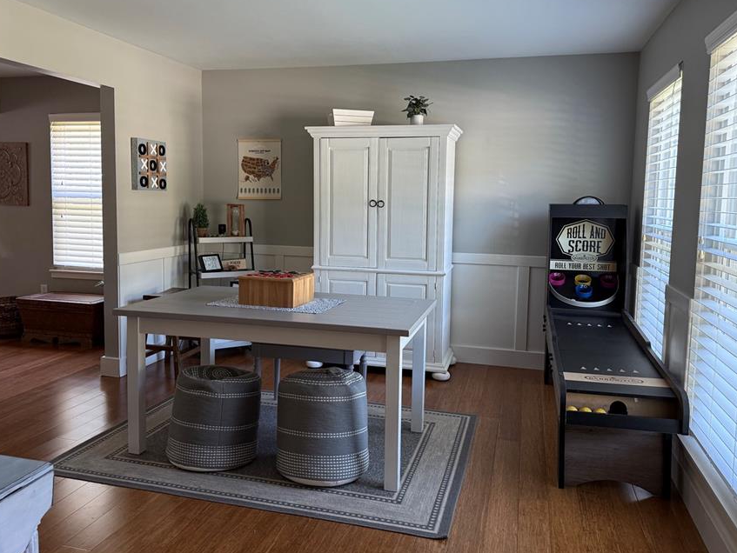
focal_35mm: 29
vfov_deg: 48.2
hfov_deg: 61.6
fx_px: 618
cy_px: 252
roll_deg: -1.8
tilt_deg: -5.8
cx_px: 350
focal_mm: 6.76
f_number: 1.78
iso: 200
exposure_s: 1/80
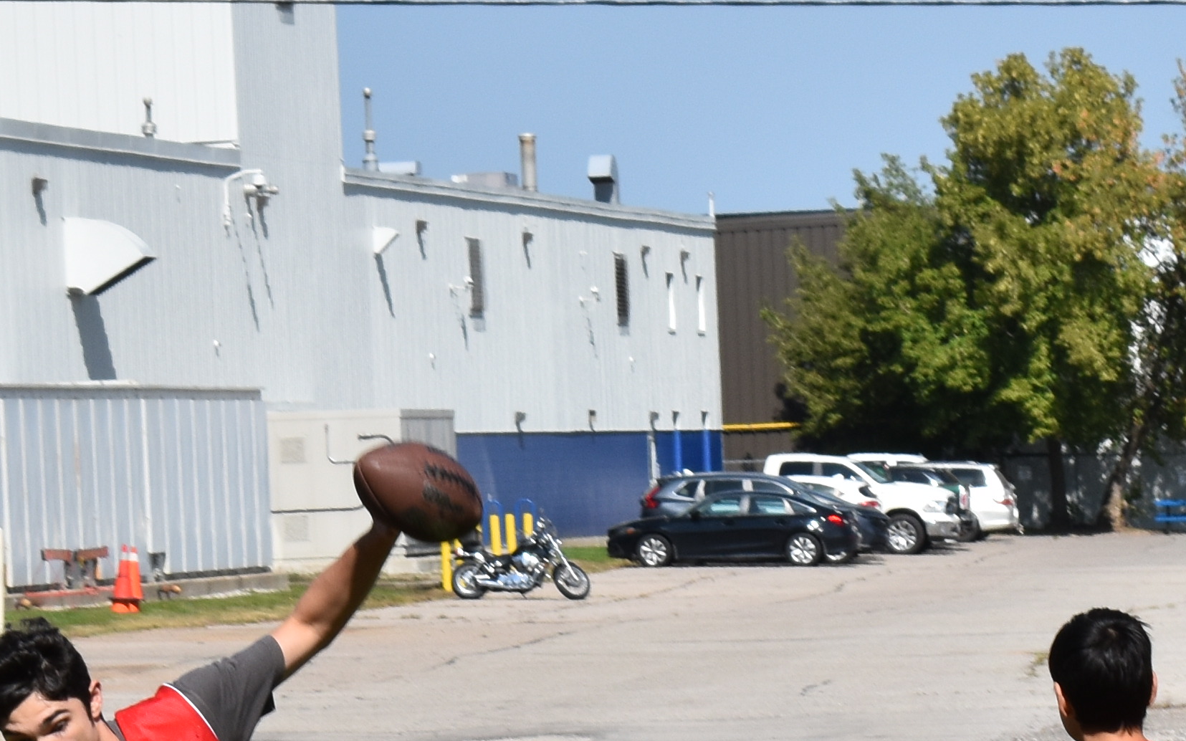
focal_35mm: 305
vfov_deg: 4.3
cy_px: 995
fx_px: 9852
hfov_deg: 6.9
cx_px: 975
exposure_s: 1/500
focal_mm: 55
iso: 200
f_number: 11
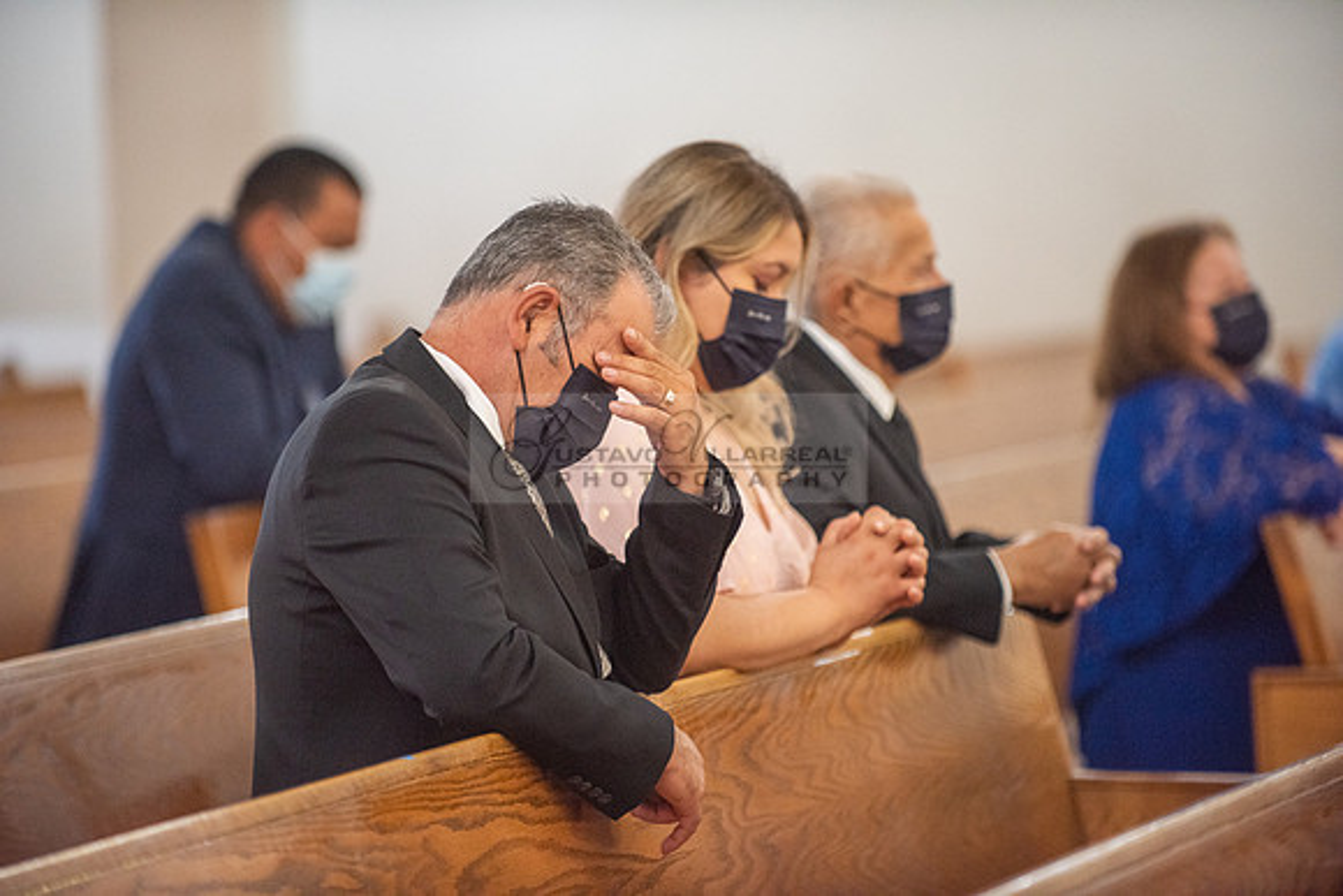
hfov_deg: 10.3
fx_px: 7463
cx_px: 672
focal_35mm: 200
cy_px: 448
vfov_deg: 6.9
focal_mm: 200
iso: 2000
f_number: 2.8
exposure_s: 1/160
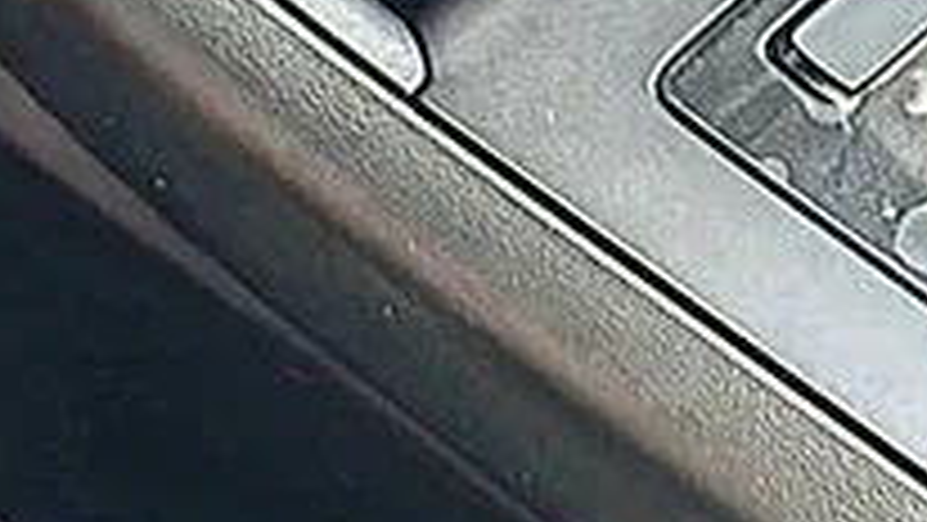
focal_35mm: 159
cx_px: 1490
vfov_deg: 7.5
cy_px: -182
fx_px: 3909
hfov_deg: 12.7
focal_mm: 6.86
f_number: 1.78
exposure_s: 1/64
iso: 64
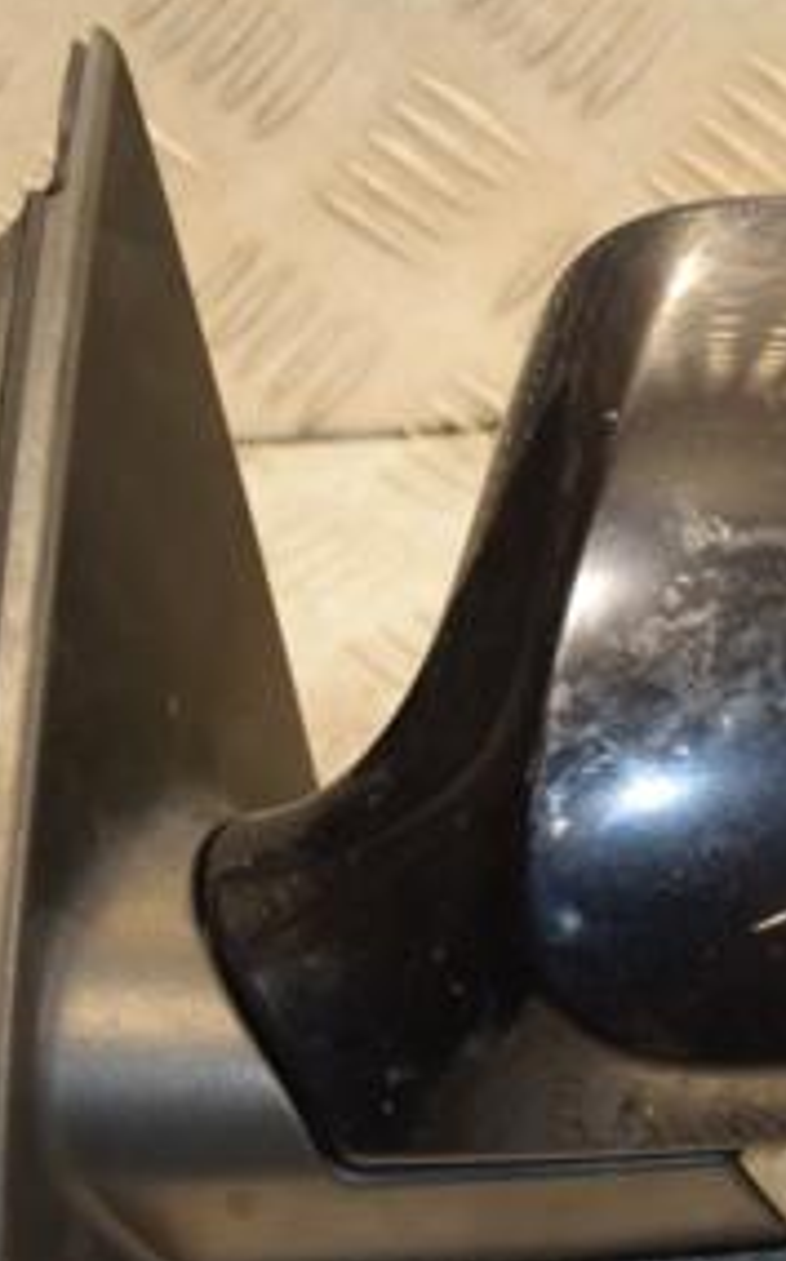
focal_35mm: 168
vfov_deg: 12.5
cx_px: 599
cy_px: 759
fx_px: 5770
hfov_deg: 7.8
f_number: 5
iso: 800
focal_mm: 52
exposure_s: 1/160
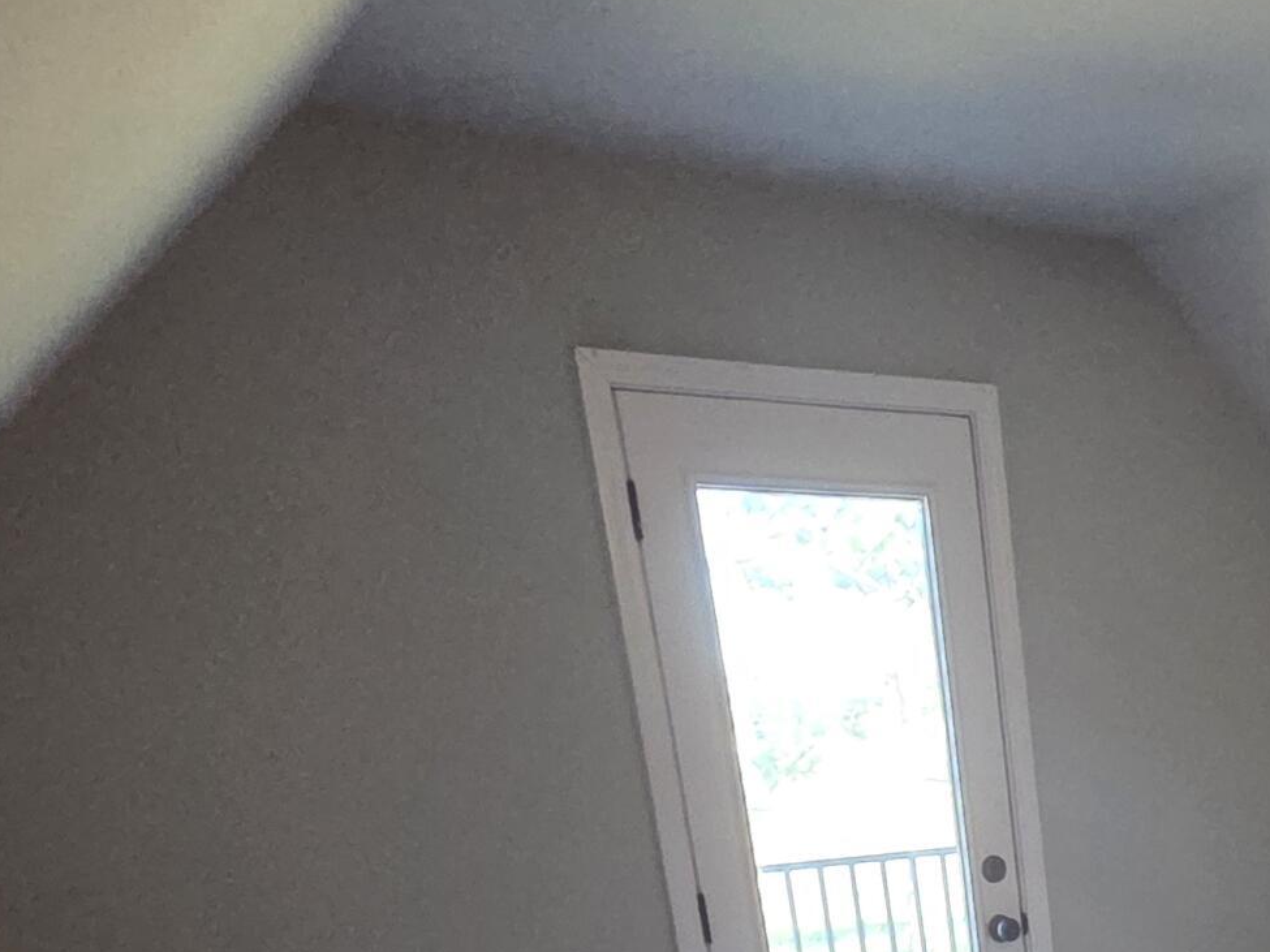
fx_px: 1467
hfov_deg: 39.4
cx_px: 1356
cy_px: 1245
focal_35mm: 40
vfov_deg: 29.0
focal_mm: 2.2
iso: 1000
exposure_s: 1/60
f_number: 2.2
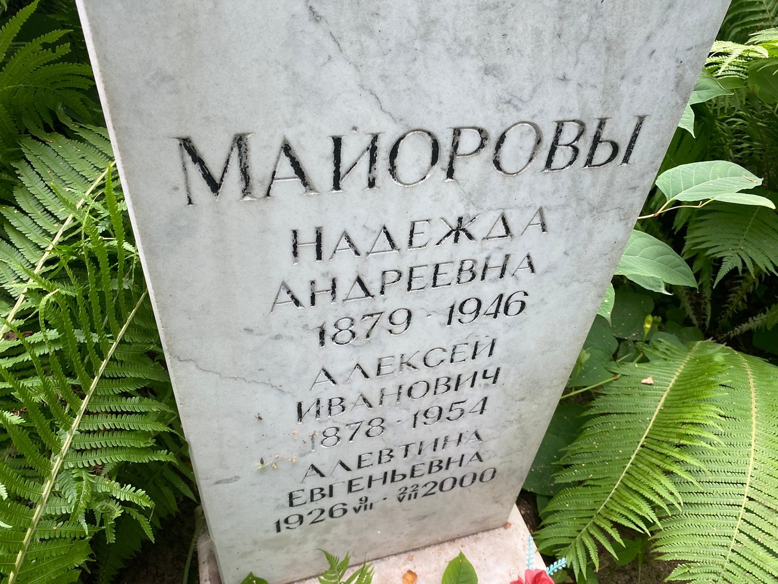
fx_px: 584
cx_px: 389
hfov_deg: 67.3
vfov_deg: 53.1
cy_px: 292
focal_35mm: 26
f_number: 1.8
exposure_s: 1/121
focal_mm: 4.25
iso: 80
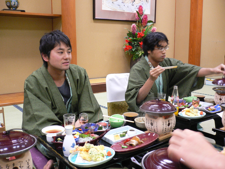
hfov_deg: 52.6
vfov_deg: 40.7
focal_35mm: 35
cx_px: 112
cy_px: 84
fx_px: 227
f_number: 2.8
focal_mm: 5.8
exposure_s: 1/8
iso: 200
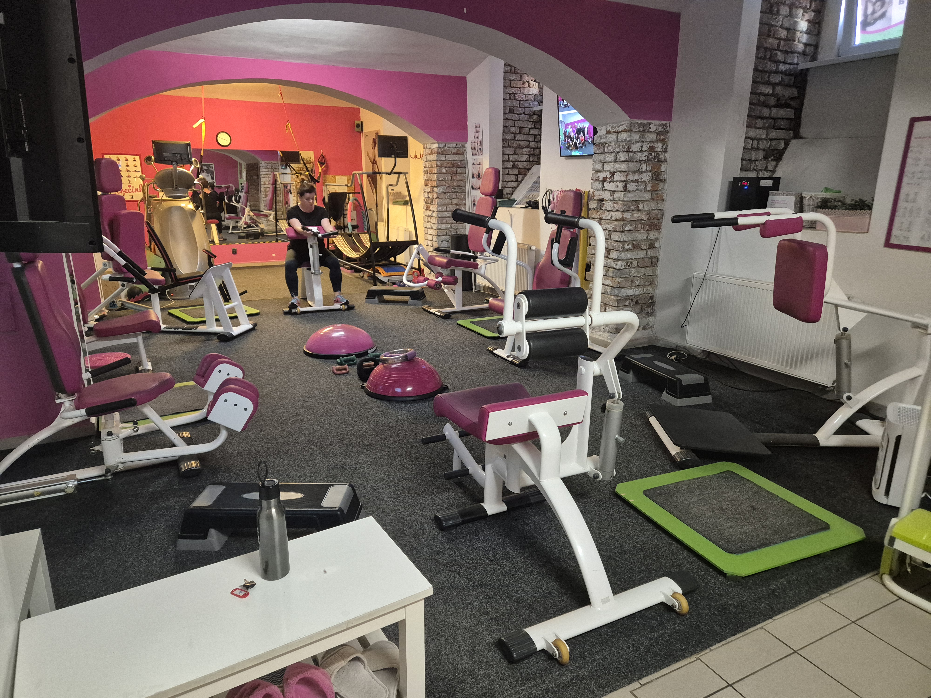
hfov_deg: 73.9
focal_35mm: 23
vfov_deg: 58.9
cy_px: 349
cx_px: 466
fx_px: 619
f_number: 1.8
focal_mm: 5.4
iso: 1600
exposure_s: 1/100
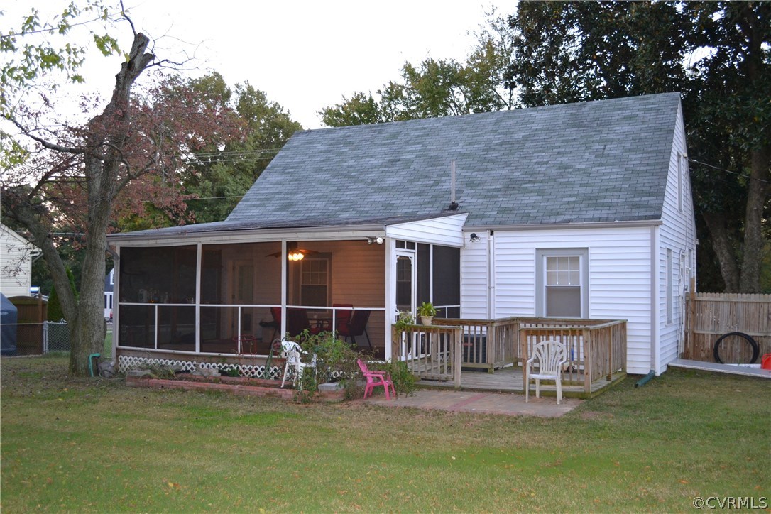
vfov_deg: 36.9
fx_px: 771
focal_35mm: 36
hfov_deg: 53.1
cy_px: 257
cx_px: 386
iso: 1000
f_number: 4
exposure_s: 1/60
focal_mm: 24
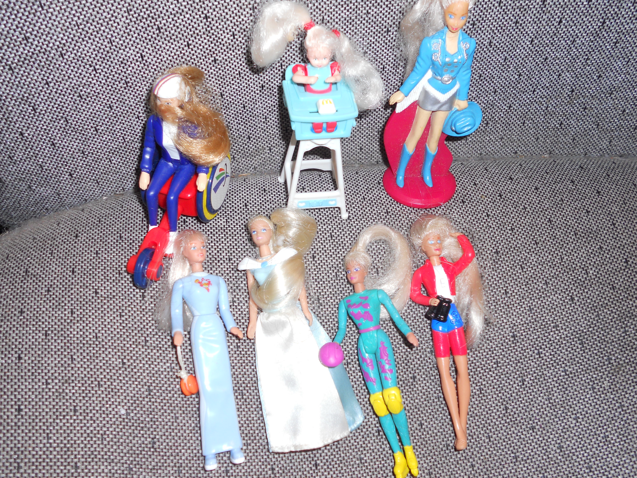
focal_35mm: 32
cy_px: 239
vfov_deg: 44.2
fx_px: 589
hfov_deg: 56.8
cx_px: 318
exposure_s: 1/25
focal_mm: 5.8
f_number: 3.5
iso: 80
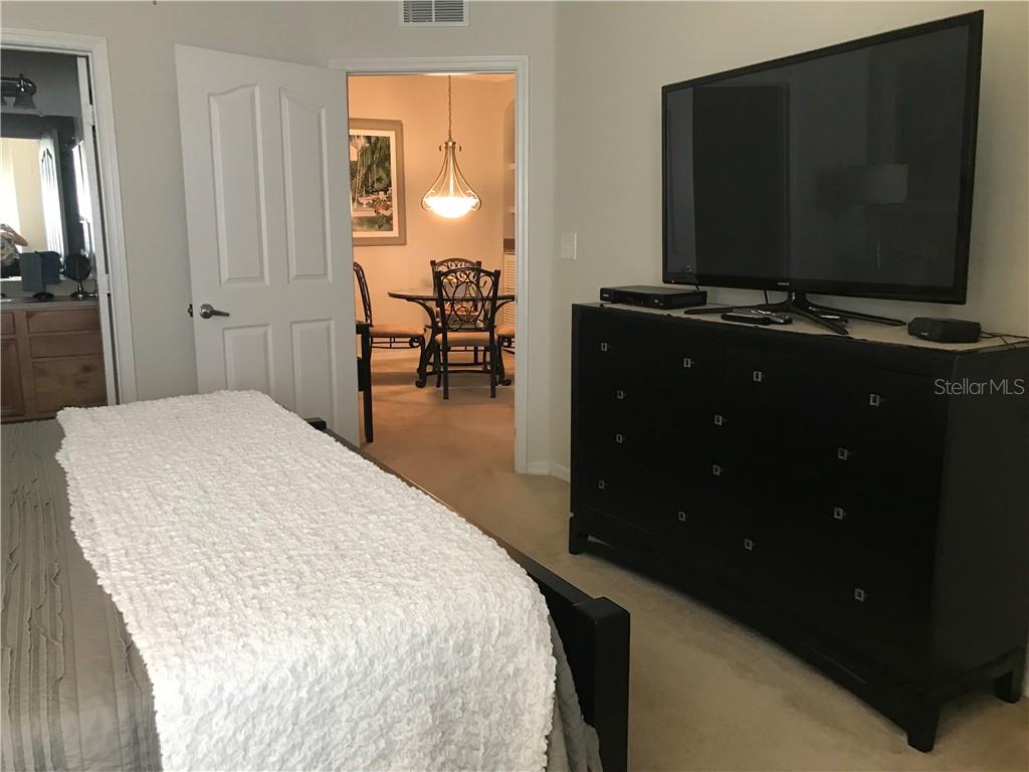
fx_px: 832
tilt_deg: -9.0
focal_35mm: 28
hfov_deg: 63.4
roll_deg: -1.2
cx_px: 514
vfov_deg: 49.7
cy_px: 386
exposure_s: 1/15
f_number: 1.8
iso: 50
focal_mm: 3.99
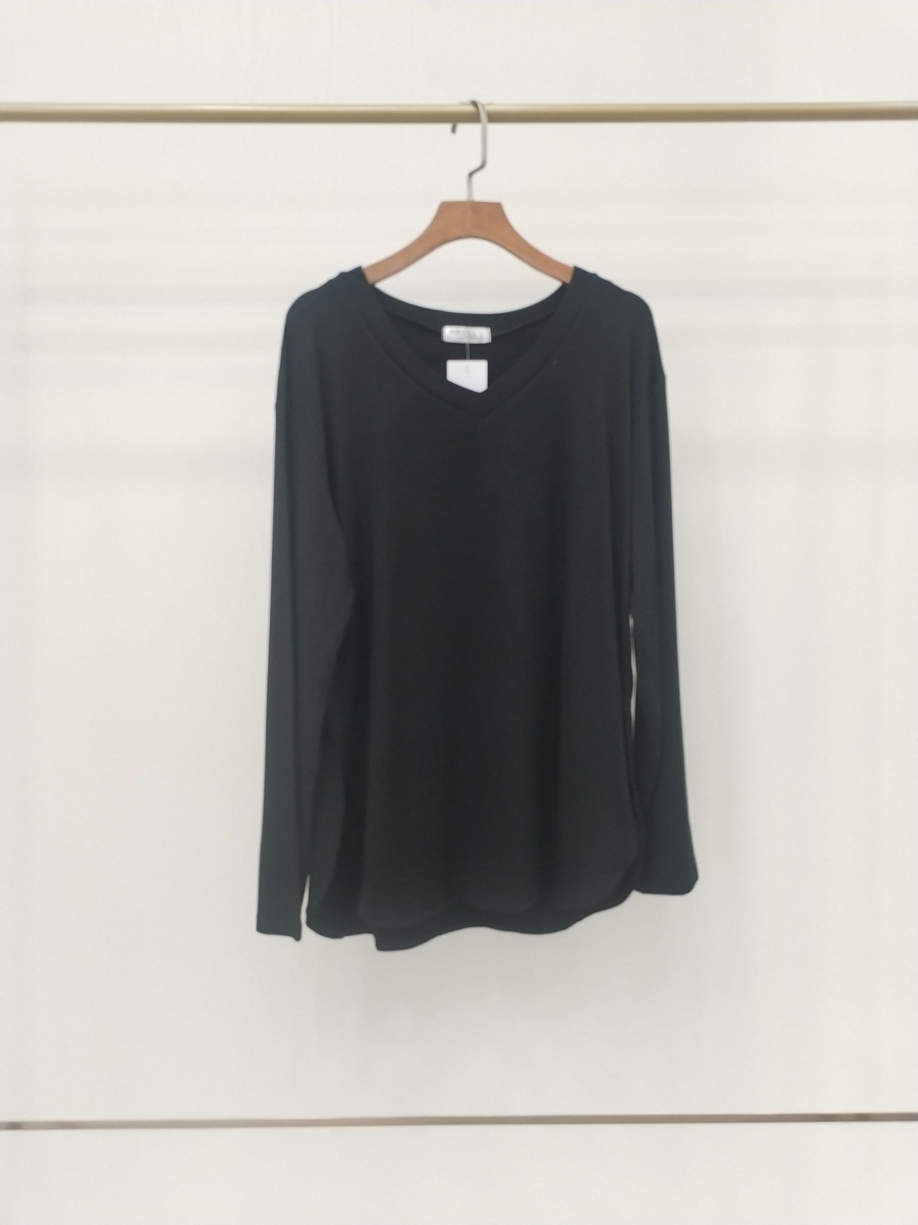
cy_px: 612
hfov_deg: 48.2
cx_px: 459
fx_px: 1025
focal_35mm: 29
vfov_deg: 61.7
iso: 211
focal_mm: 4.75
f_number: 1.8
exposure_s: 1/50
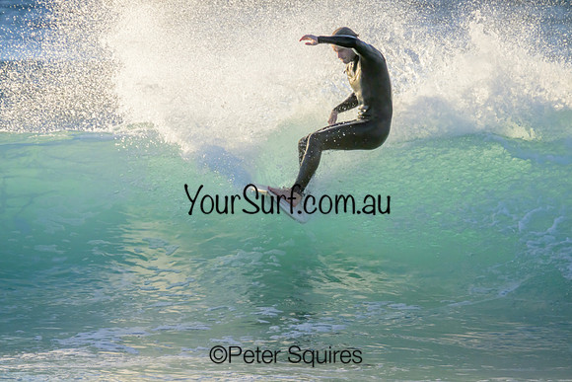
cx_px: 286
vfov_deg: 1.8
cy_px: 191
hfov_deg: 2.7
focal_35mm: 760
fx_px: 12078
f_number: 11
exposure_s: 1/2000
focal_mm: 760
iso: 2200
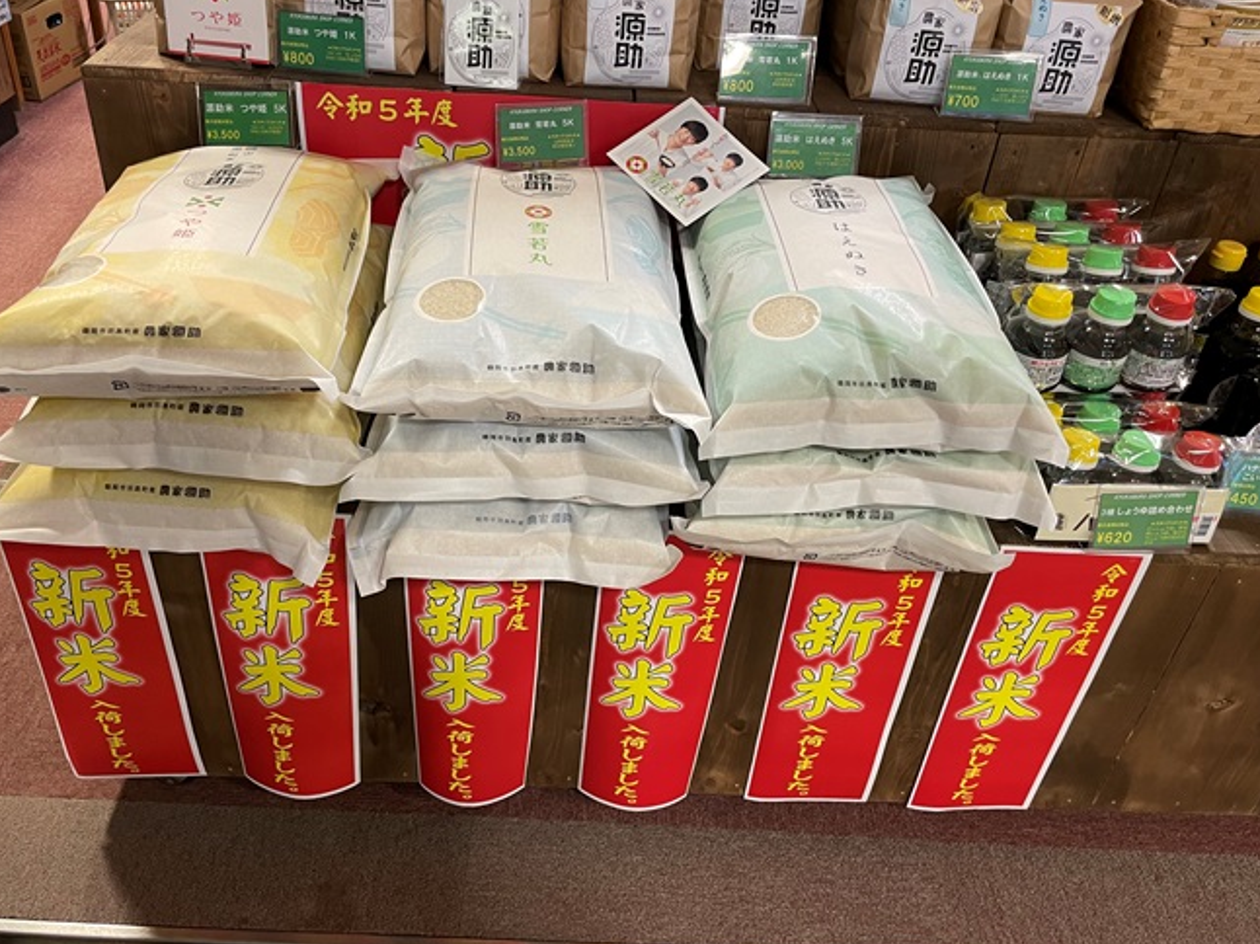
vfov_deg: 48.2
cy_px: 458
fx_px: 1055
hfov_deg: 61.6
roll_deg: -3.4
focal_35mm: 29
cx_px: 595
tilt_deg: -37.0
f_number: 1.6
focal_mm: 4.2
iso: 100
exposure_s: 1/50
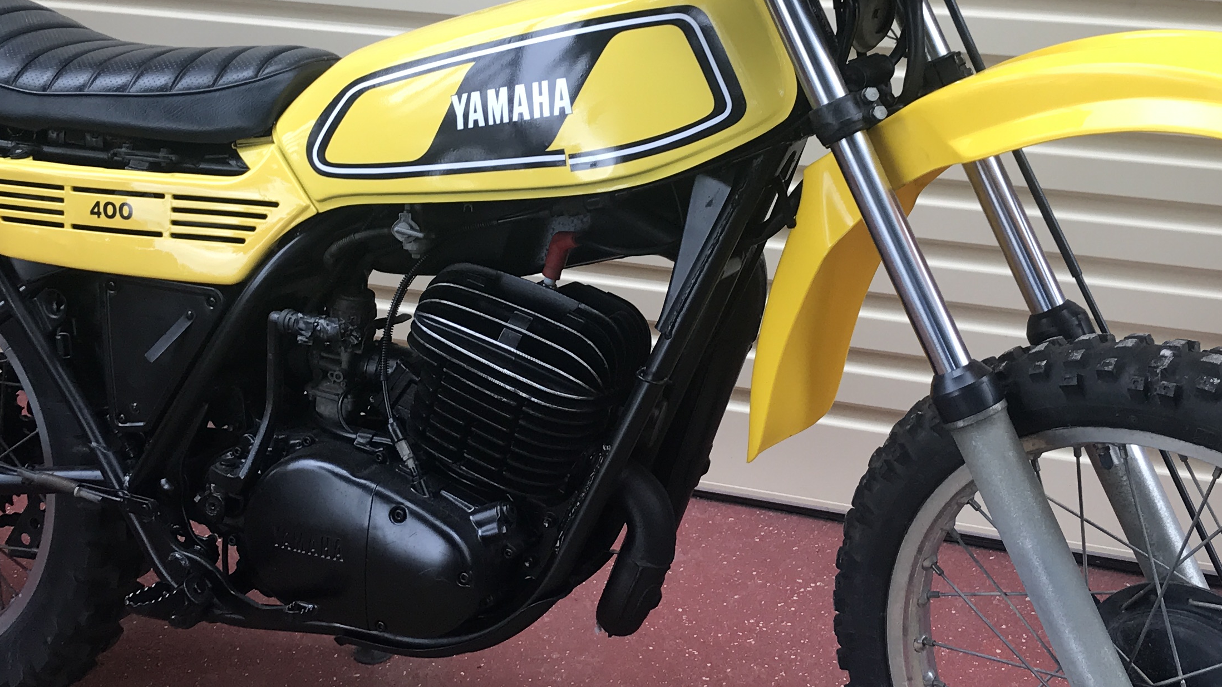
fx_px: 1814
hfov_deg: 37.2
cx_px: 630
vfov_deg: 21.4
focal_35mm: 56
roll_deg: +0.2
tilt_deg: -19.0
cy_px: 260
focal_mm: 3.99
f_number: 1.8
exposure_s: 1/100
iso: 25
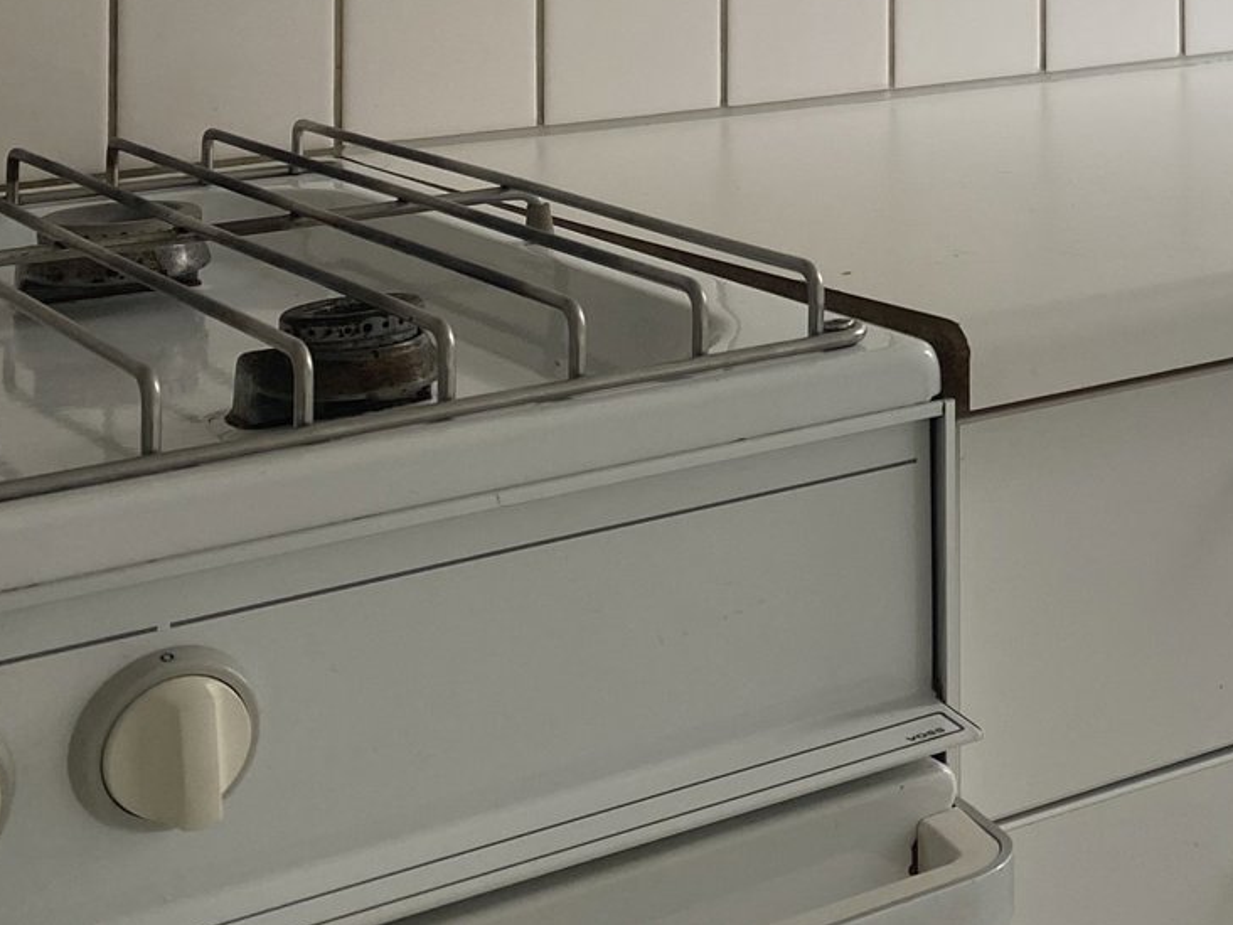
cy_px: -325
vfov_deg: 19.0
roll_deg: +1.8
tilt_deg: +2.0
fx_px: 2529
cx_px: 1511
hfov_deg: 24.6
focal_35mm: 71
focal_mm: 4.25
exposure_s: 1/121
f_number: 1.8
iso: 50
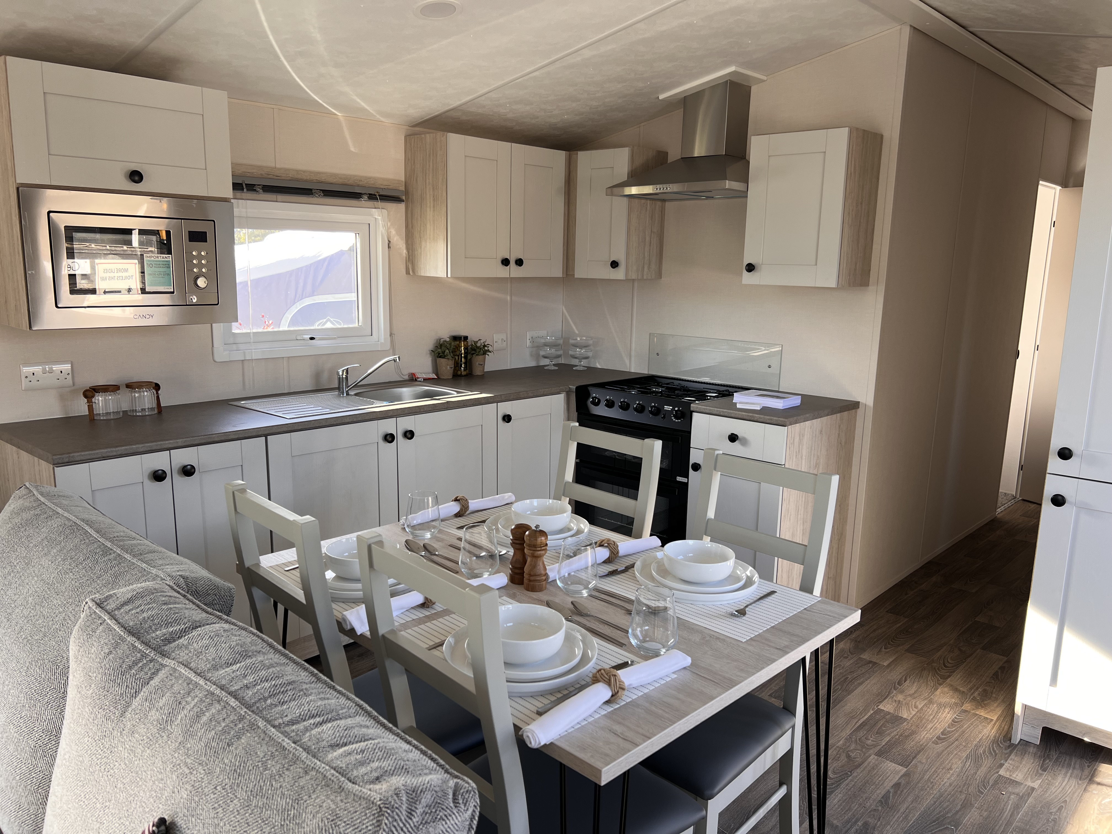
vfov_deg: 53.1
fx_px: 835
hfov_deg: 67.3
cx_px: 556
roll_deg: -2.2
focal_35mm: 26
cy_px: 417
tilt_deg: -11.7
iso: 32
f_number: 1.5
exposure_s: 1/122
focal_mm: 5.7
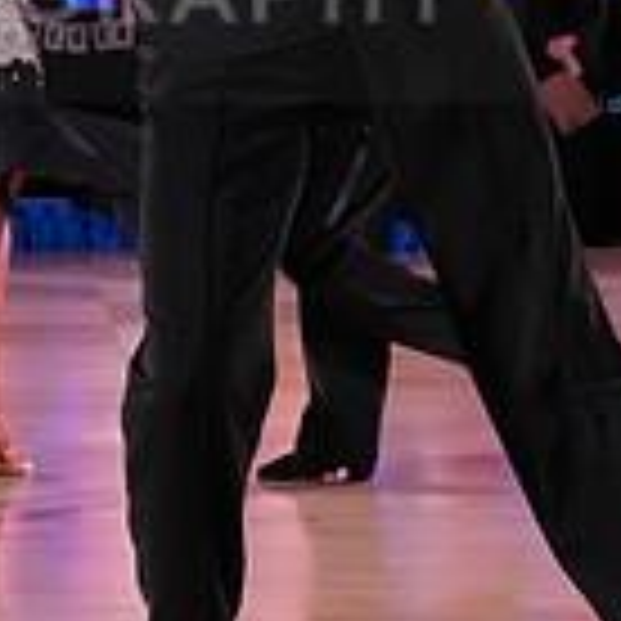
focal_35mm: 128
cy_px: -45
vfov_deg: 13.4
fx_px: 2588
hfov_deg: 13.4
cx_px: -92
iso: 3200
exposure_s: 1/200
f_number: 6.3
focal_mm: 35.7
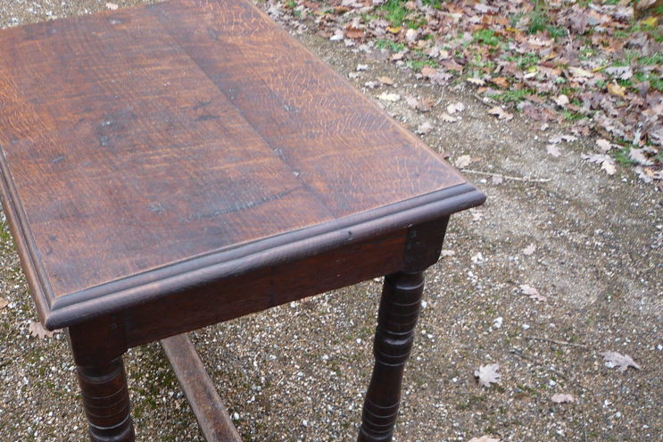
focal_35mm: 42
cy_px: 279
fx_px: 773
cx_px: 218
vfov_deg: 31.7
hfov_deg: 45.7
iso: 100
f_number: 3.3
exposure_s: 1/50
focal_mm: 5.2
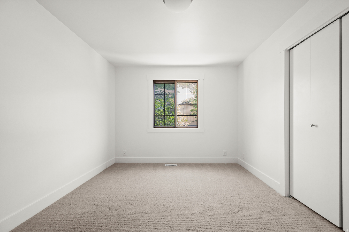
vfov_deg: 81.1
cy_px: 116
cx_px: 174
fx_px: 136
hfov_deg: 104.3
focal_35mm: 14
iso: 500
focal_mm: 14
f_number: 7.1
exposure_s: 1/10
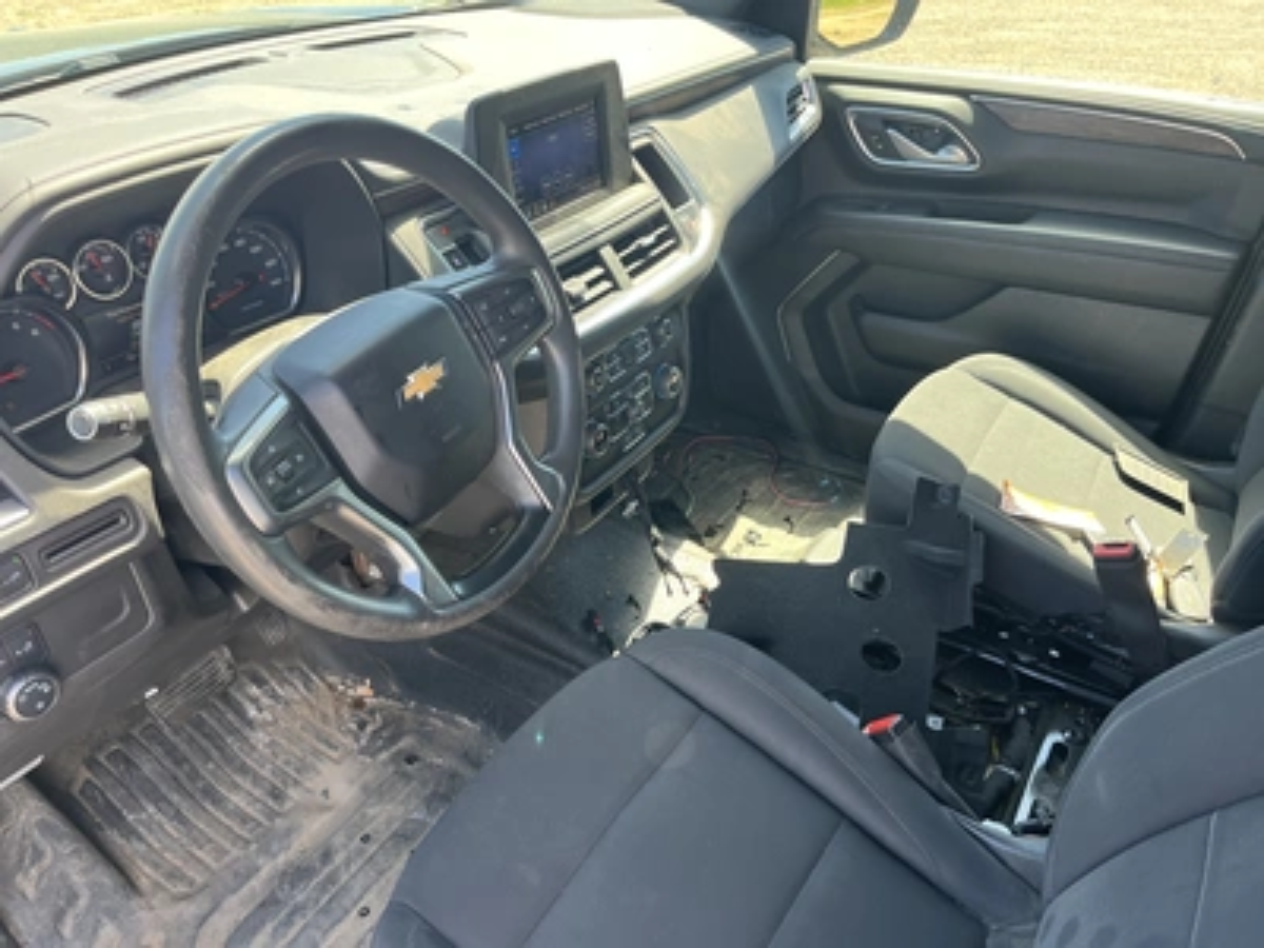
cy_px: 474
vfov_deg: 53.1
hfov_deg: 67.3
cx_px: 632
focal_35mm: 26
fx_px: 949
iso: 64
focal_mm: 5.1
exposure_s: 1/146
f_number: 1.6
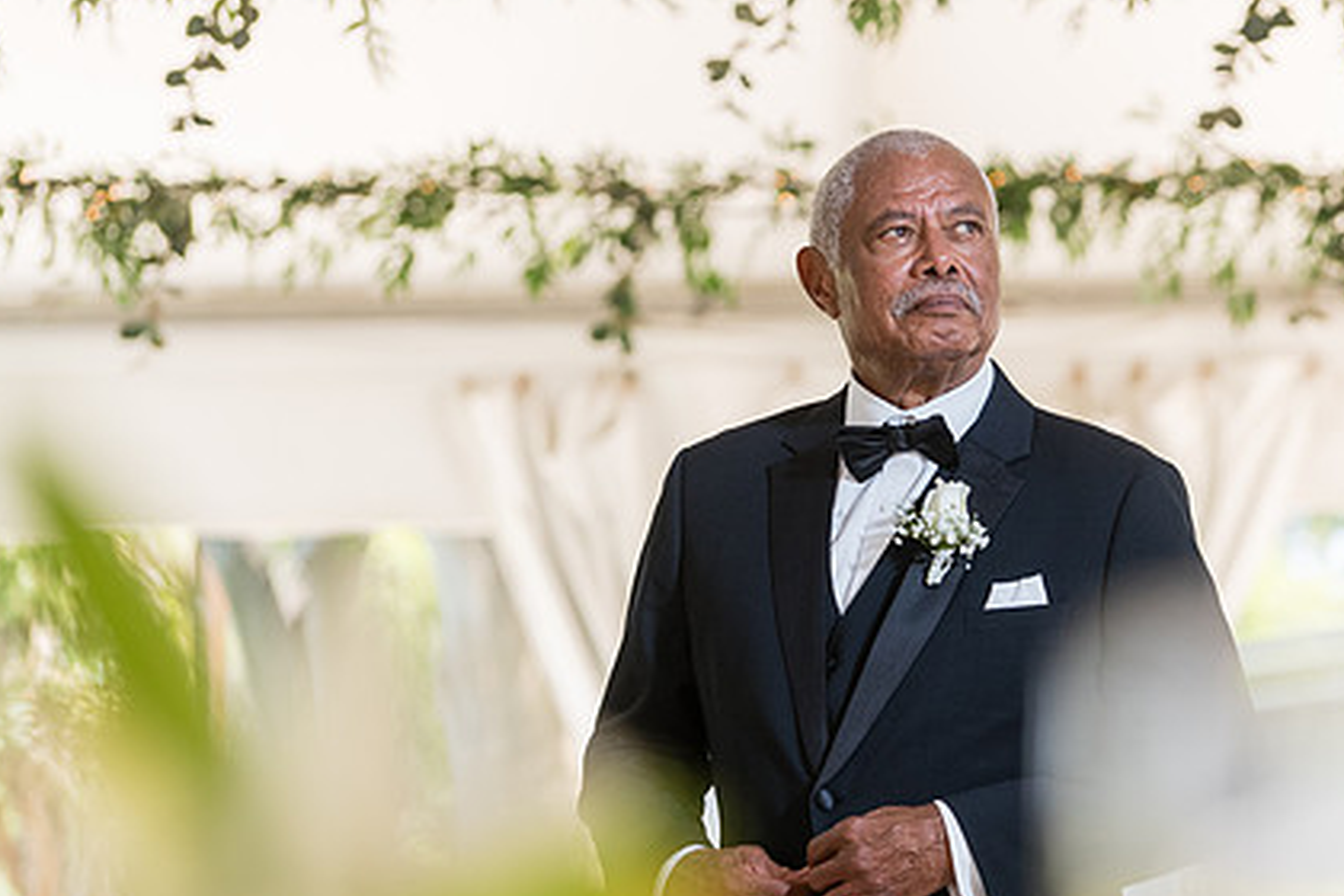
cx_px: 909
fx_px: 7615
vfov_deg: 6.7
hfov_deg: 10.1
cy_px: 539
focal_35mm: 204
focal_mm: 145
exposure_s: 1/250
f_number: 4
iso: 400
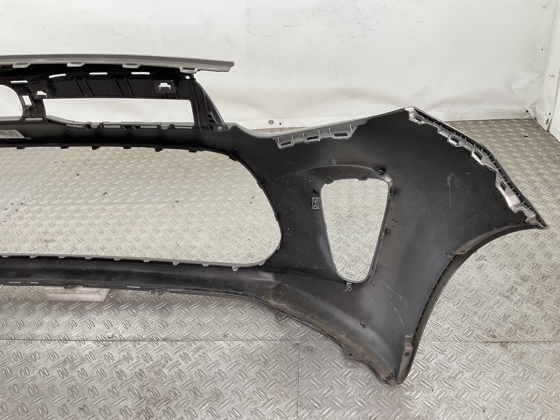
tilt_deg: -33.8
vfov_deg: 48.2
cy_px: 210
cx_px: 280
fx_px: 469
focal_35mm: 29
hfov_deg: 61.7
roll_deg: +4.0
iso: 25
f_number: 1.8
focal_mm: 3
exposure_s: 1/120
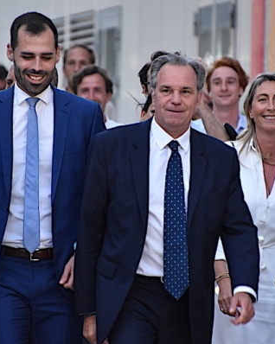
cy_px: 172
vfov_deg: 3.0
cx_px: 157
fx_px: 6486
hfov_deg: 2.4
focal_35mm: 637
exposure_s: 1/200
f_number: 6.3
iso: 1600
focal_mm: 300
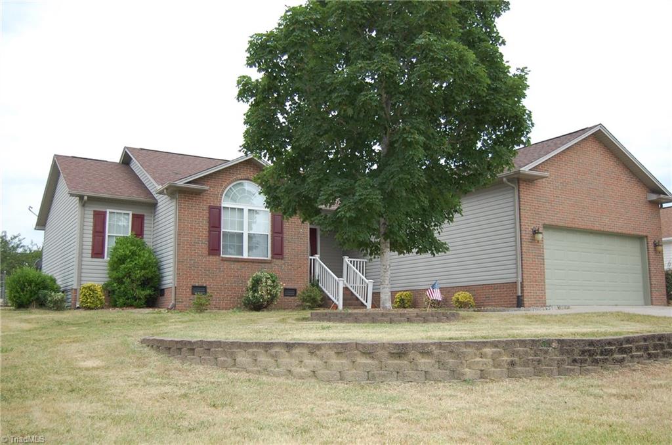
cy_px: 222
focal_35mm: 33
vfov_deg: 39.8
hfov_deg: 57.3
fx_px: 615
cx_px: 336
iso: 400
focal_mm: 22
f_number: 3.8
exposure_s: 1/320
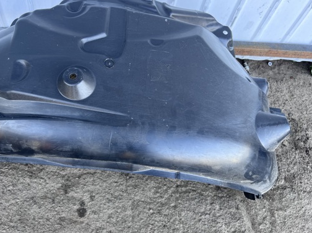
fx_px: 297
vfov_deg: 42.8
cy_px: 126
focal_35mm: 33
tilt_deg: -58.6
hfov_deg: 54.9
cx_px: 120
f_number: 1.5
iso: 40
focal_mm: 5.7
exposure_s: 1/121
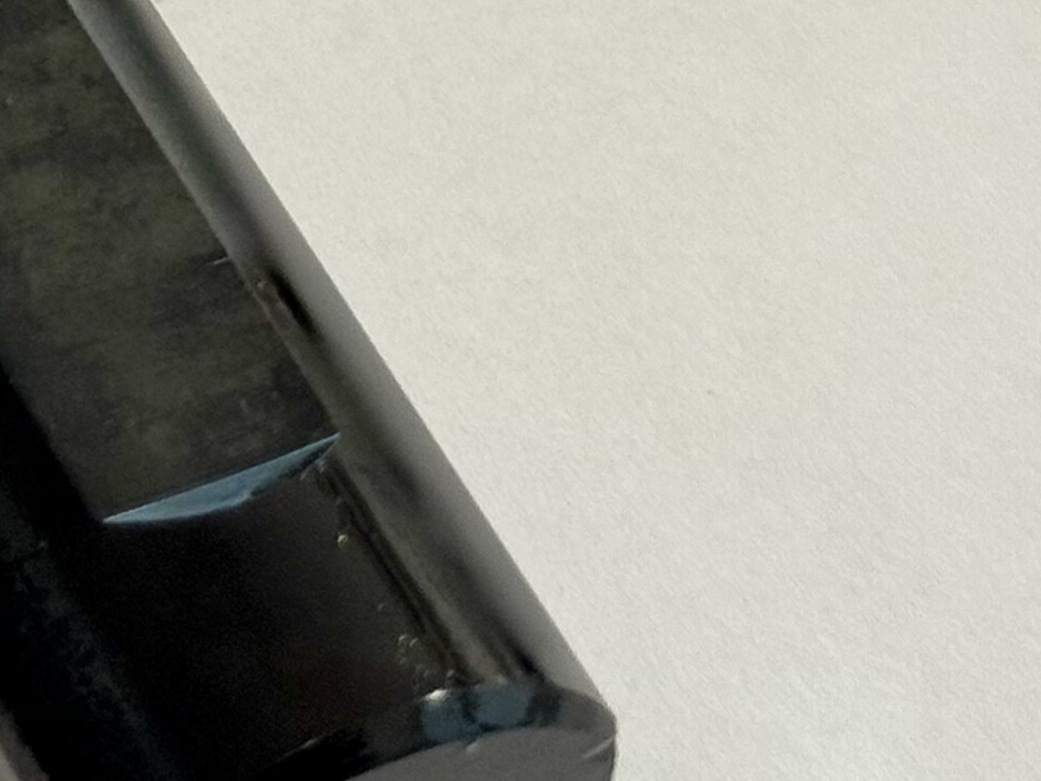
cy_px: -423
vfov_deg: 7.3
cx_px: -432
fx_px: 6015
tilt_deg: -46.7
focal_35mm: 200
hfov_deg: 9.7
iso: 64
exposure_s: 1/50
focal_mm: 6.76
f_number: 1.78
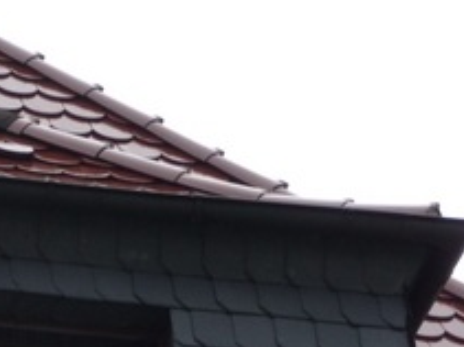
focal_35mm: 273
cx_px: -2
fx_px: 3657
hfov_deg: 7.2
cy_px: 259
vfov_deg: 5.4
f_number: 4.7
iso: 100
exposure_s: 1/160
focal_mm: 16.3
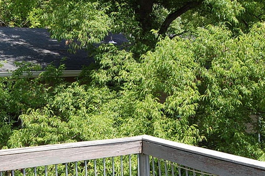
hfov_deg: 39.6
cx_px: 117
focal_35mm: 50
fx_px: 368
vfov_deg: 26.9
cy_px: 109
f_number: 7.1
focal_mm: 18
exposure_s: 1/200
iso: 200
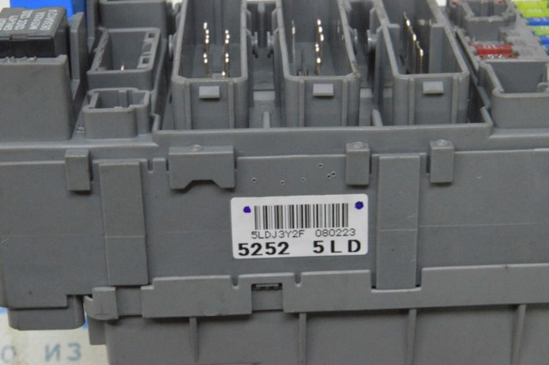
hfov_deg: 24.6
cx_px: 274
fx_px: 1257
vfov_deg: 16.5
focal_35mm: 82
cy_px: 182
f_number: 20
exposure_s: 1/15
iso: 6400
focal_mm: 55
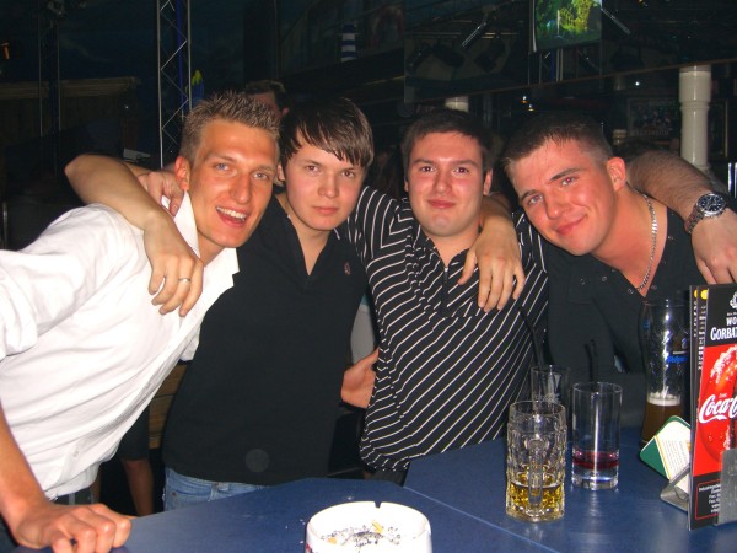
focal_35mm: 38
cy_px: 276
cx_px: 368
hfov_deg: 49.0
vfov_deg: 37.7
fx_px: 809
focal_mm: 7.9
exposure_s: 1/60
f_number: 2.8
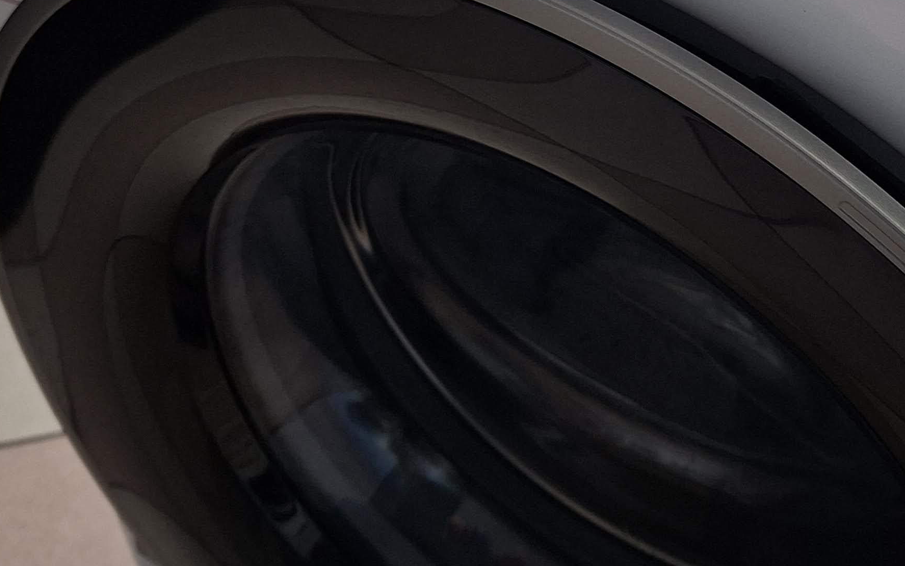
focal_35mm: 56
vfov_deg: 21.3
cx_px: 717
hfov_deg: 35.2
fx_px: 1381
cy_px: -143
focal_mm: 5.54
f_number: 1.8
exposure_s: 1/50
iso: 200
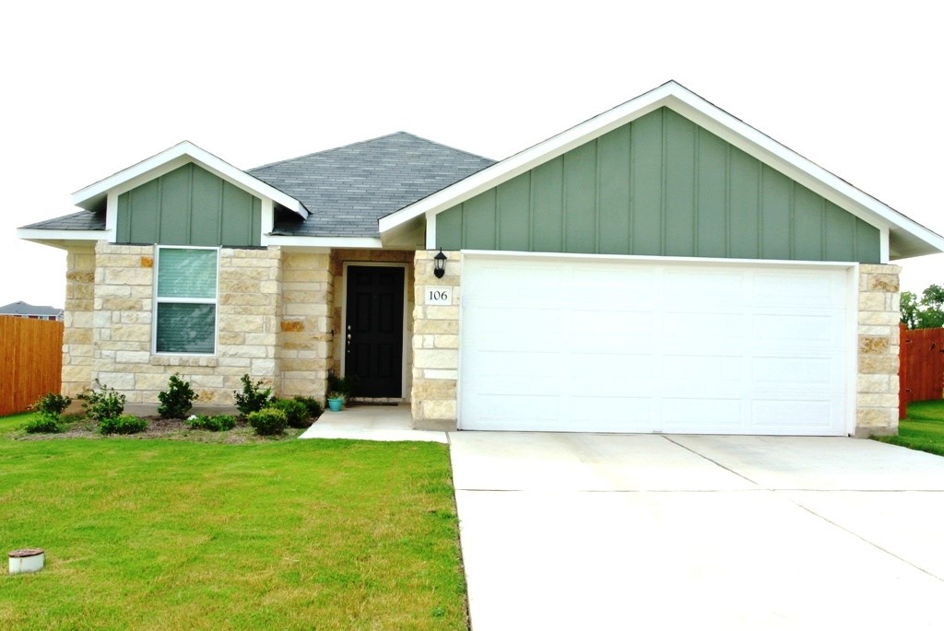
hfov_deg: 51.8
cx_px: 472
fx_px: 971
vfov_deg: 36.0
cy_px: 316
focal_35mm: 37
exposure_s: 1/60
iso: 400
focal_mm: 14
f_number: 16
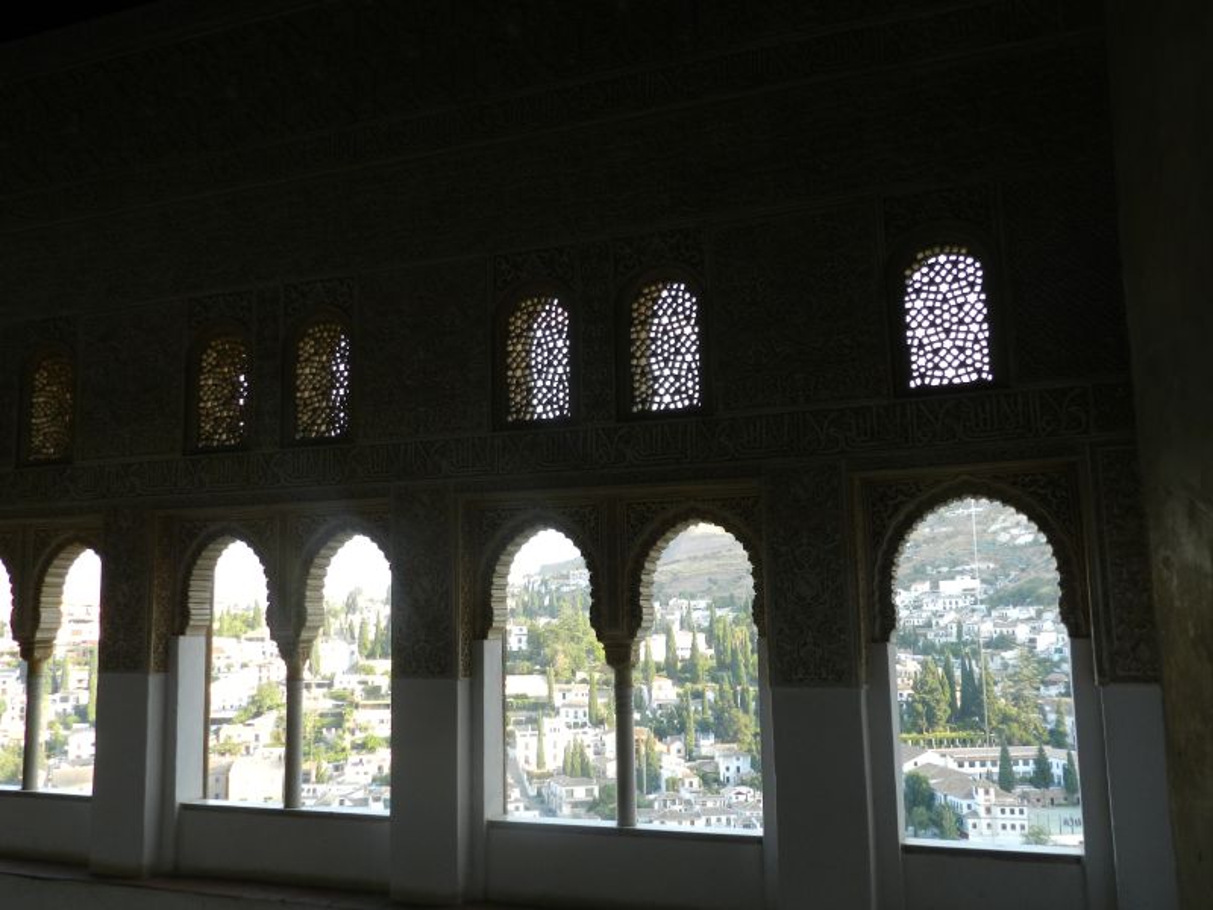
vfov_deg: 44.2
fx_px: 1121
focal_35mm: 32
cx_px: 606
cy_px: 455
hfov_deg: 56.8
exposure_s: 1/100
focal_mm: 5.6
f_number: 3.7
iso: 160
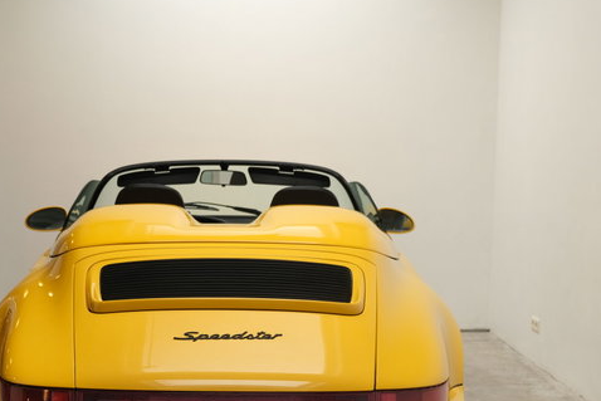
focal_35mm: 69
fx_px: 1152
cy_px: 293
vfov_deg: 19.6
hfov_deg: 29.1
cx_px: 234
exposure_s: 1/160
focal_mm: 28.9
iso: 640
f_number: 3.2
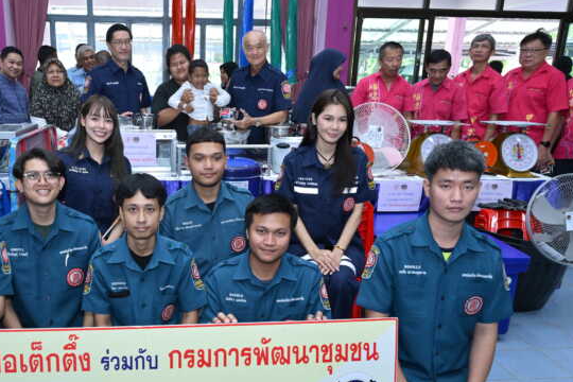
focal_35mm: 37
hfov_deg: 50.9
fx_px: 589
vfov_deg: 35.6
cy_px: 252
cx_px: 187
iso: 2500
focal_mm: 25
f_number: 5.6
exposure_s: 1/60
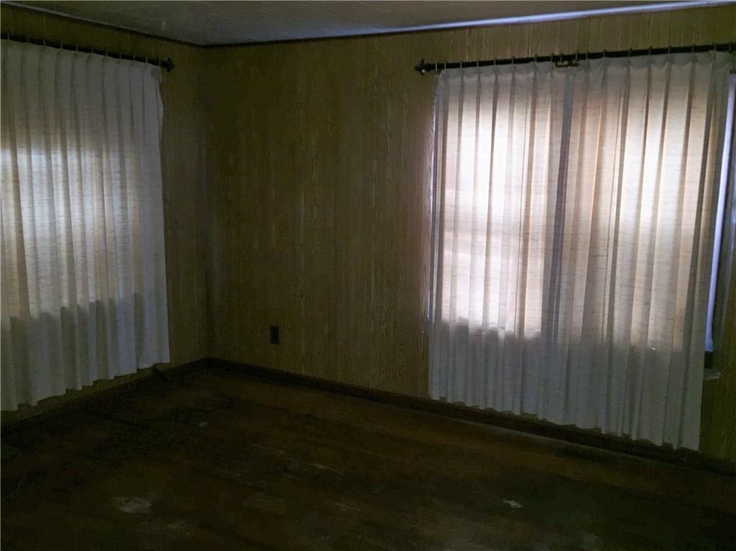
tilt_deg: -8.5
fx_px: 616
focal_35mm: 29
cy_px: 276
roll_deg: -1.0
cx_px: 368
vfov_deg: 48.2
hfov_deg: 61.7
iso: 50
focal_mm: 4.15
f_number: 2.2
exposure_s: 1/16
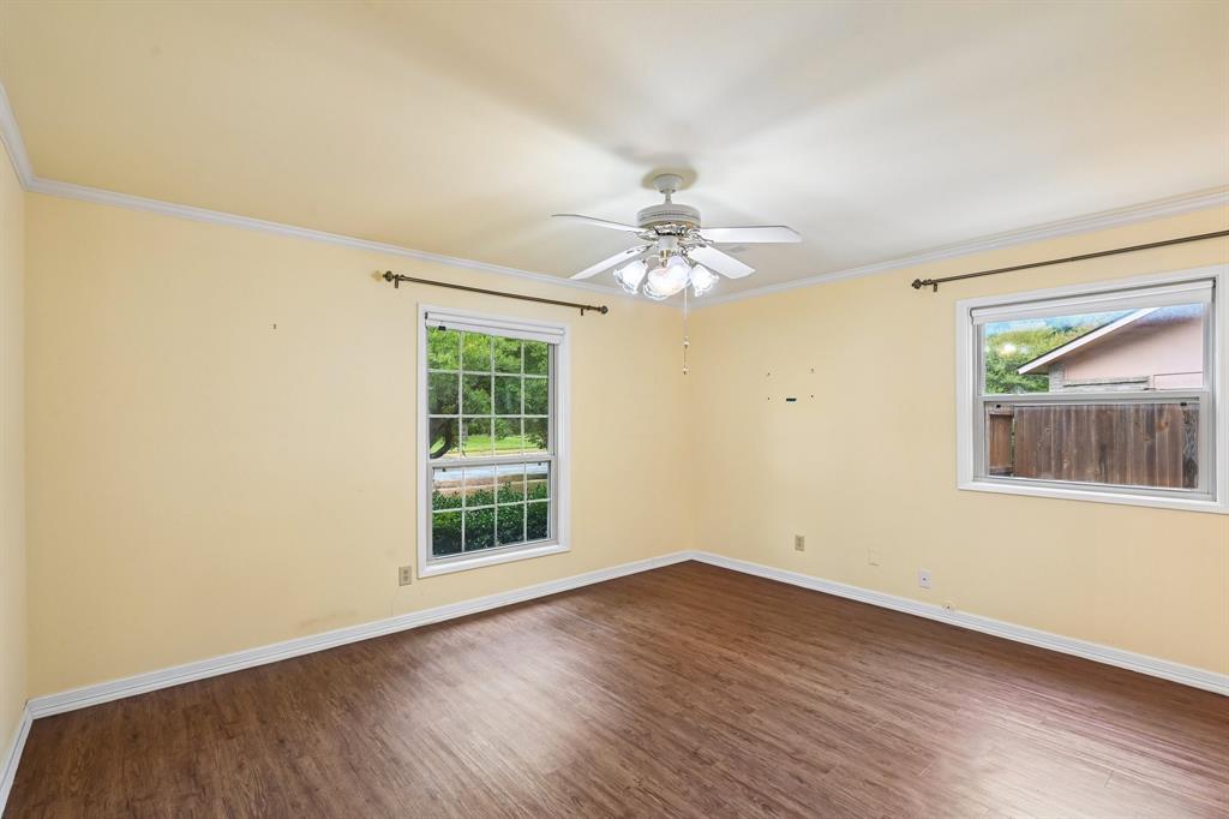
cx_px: 614
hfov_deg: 95.0
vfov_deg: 72.0
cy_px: 410
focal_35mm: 16
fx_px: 563
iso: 400
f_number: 8
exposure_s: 1/13
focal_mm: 16.5
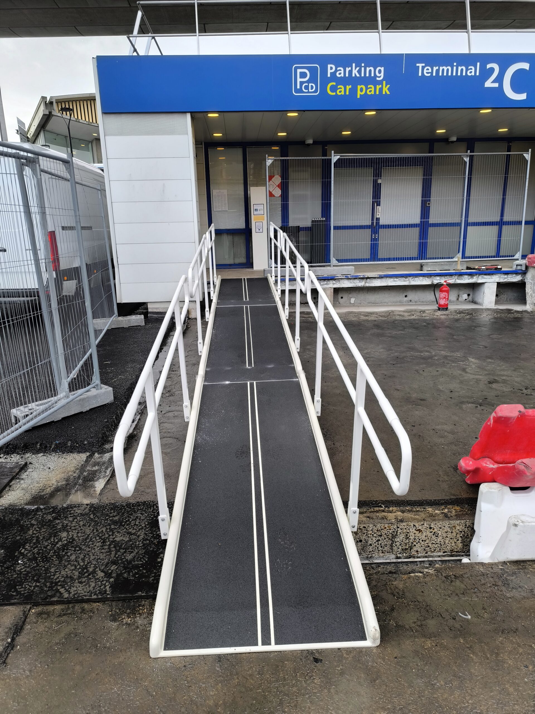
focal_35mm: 23
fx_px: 474
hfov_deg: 58.9
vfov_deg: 73.9
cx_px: 268
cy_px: 357
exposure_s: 1/115
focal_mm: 6.14
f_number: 1.65
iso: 50
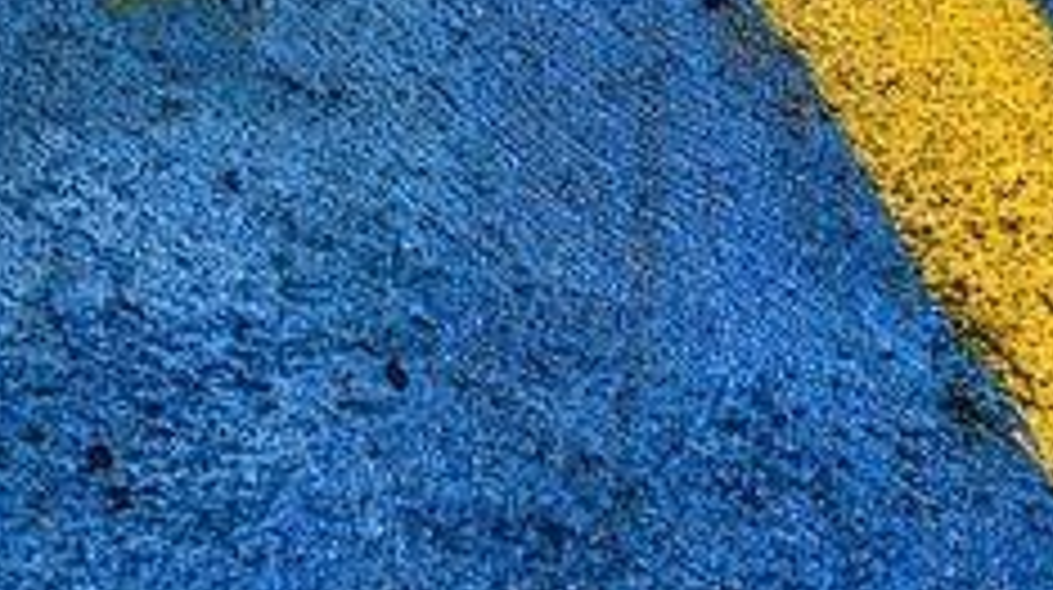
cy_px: 43
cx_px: -144
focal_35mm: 94
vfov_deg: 12.7
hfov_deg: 21.4
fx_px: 2622
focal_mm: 35
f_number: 4
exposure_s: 1/160
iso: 250
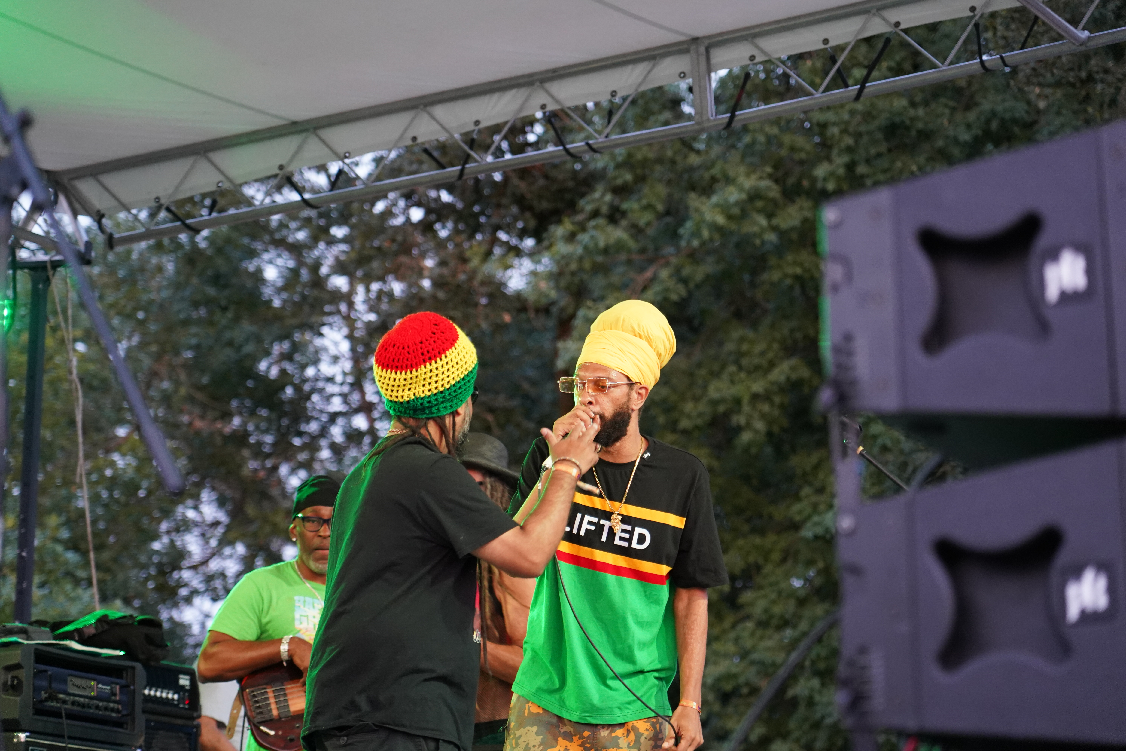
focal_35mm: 105
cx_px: 563
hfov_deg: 19.5
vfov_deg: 13.0
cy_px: 376
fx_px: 3284
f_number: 4
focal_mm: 105
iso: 3200
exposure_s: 1/160
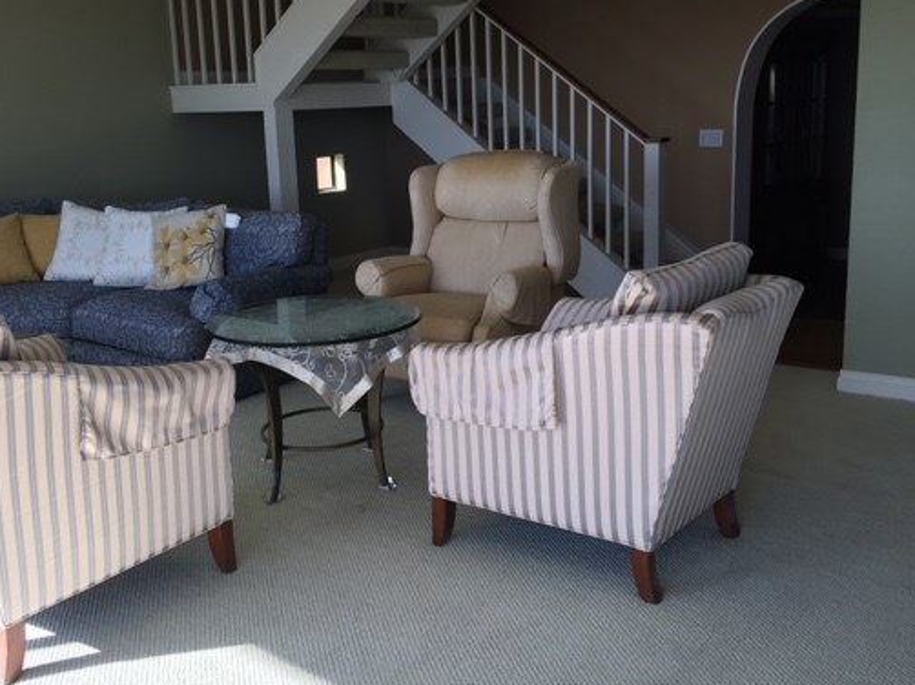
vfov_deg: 38.6
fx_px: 978
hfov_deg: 50.1
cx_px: 421
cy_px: 313
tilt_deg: -10.8
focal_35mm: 37
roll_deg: +2.9
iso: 25
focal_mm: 4.15
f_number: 2.2
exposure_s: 1/131
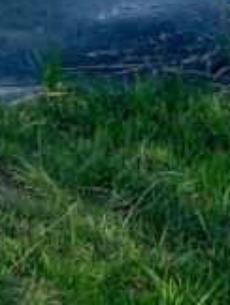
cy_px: -569
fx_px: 1449
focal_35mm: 164
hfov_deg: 8.6
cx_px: -239
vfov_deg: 9.7
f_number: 1.6
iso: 50
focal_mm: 5.1
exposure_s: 1/3000
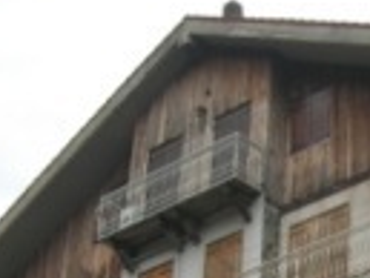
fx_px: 1519
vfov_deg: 10.1
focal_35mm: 142
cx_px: 468
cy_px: 438
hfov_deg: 13.4
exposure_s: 1/83.2
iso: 64
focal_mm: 8.5
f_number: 4.9
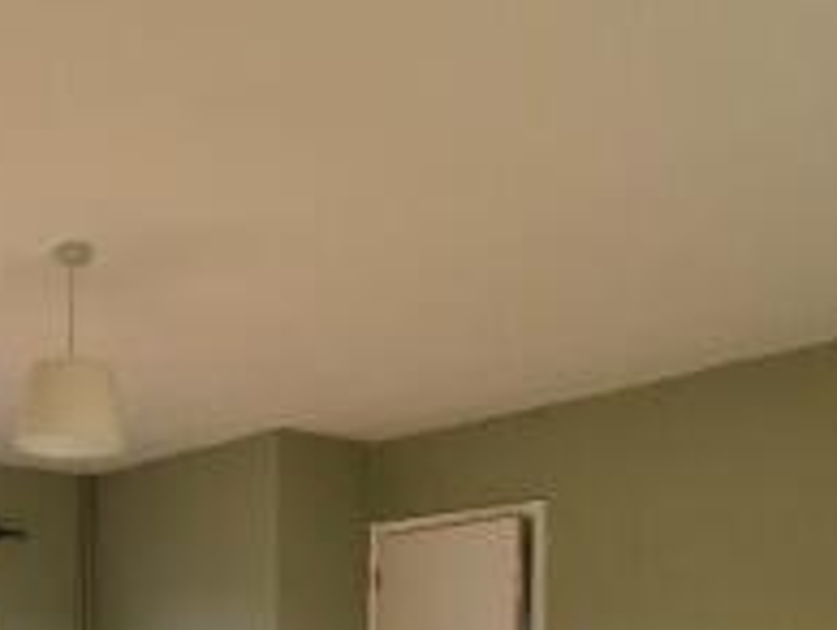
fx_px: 944
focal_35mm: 39
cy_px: 658
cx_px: 123
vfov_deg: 33.2
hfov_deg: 44.5
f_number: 2.2
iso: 50
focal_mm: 2.2
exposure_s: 1/159
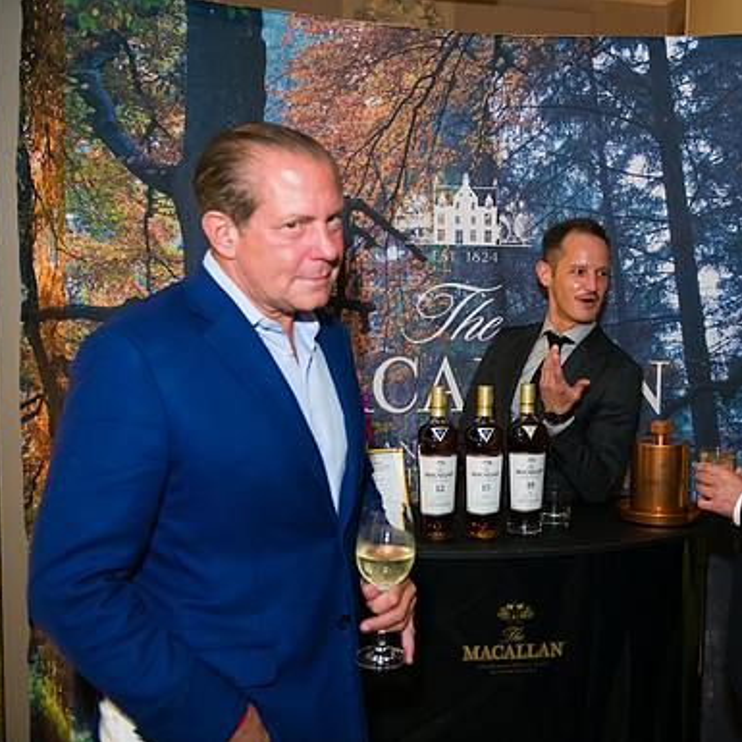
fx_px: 994
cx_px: 532
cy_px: 371
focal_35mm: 41
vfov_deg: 40.9
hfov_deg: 40.1
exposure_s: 1/125
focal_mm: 32
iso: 1600
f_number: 3.2
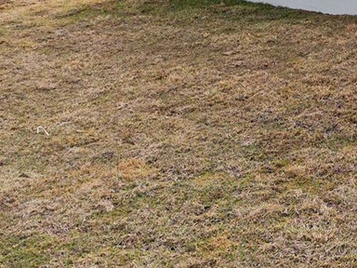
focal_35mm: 100
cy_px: -60
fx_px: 1031
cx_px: 536
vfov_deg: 14.3
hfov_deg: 17.6
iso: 410
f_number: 1.8
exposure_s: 1/1000
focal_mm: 8.67
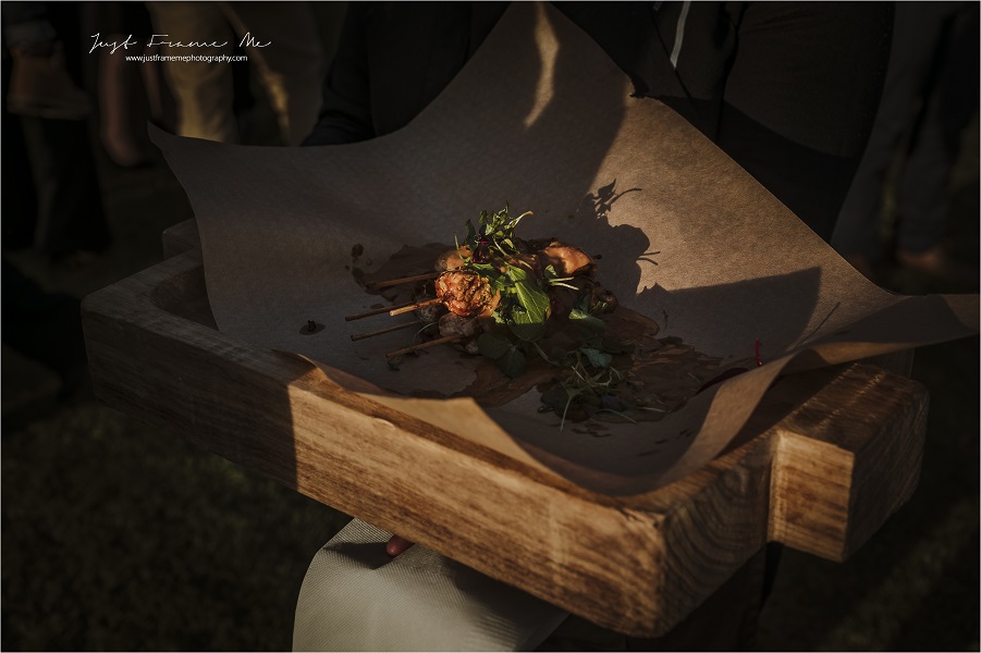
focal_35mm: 49
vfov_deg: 27.5
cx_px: 490
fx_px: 1335
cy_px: 326
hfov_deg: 40.4
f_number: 6.3
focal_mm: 49
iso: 100
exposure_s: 1/160
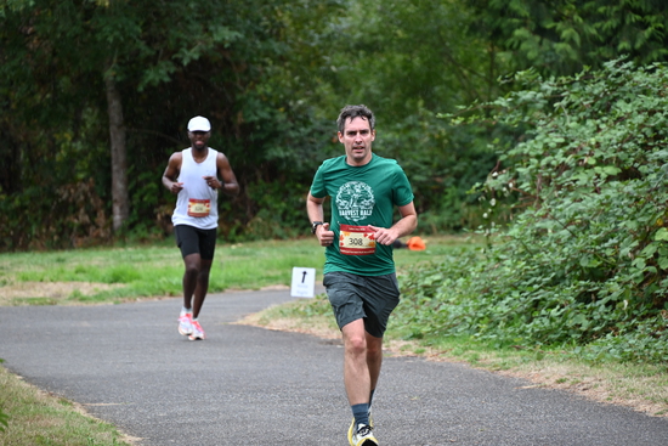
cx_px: 334
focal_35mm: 200
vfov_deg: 6.9
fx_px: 3712
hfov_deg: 10.3
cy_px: 223
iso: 900
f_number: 6.3
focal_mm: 200
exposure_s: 1/250
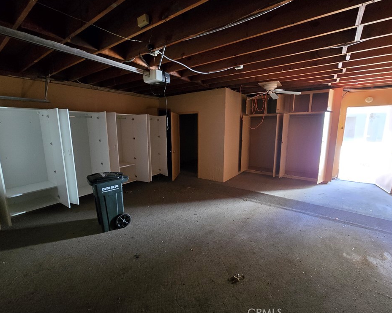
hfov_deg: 100.7
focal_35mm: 14
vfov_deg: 88.0
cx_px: 188
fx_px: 162
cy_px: 156
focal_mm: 2.2
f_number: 2.2
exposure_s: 1/40
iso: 1250
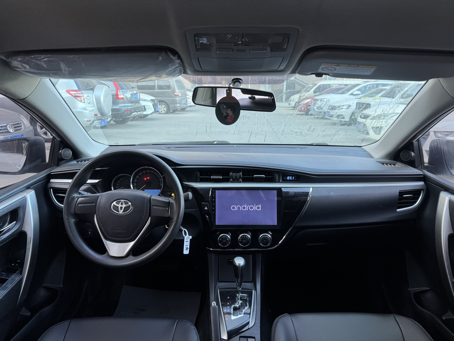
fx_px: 315
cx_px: 227
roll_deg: +0.4
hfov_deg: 71.6
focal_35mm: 24
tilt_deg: -13.6
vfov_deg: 56.8
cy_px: 170
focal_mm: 6.76
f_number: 1.78
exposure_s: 1/105
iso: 200
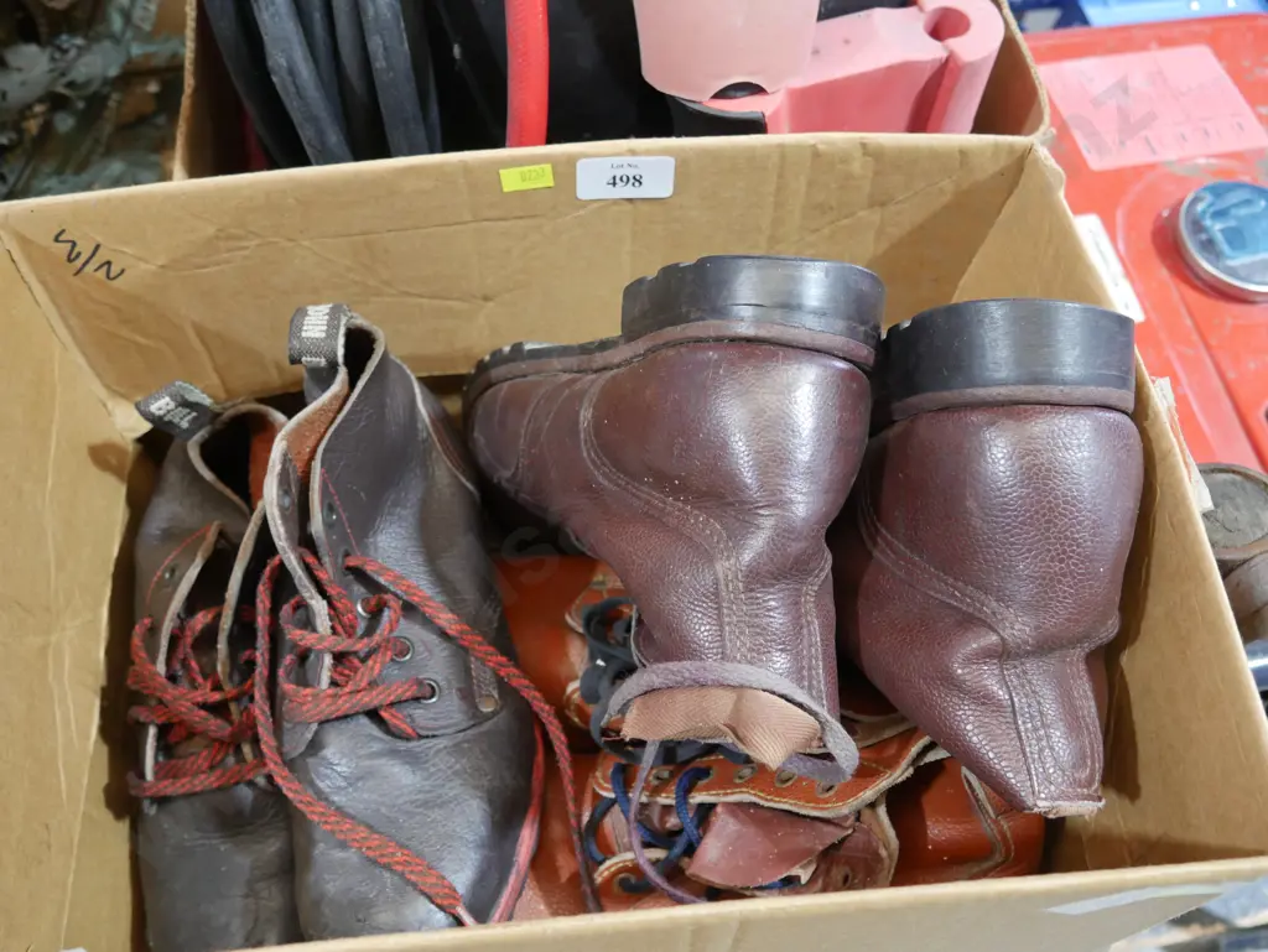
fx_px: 1173
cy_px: 476
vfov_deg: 44.2
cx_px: 634
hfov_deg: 56.8
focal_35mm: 32
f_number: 3.6
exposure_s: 1/60
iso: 1000
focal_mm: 16
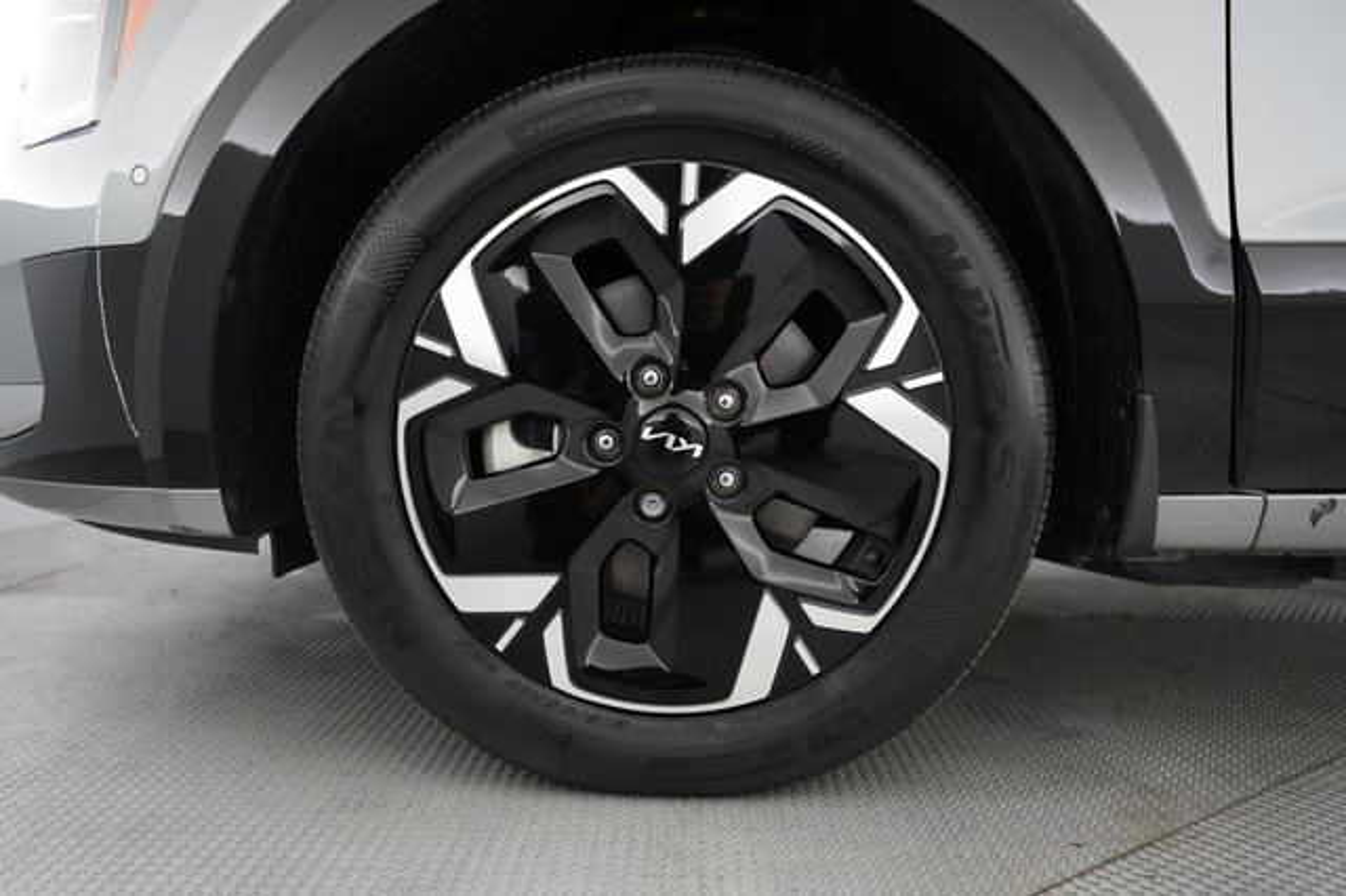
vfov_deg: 49.5
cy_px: 448
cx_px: 673
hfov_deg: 69.4
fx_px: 972
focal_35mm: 26
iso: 4000
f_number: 2.8
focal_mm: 26
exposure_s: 1/160
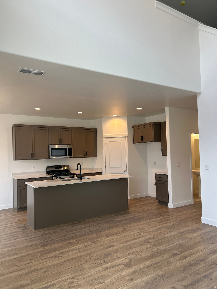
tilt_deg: +2.8
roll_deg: +2.2
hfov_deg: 53.1
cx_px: 108
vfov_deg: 67.3
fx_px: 217
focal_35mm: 26
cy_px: 144
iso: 32
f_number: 1.5
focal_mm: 5.7
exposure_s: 1/137
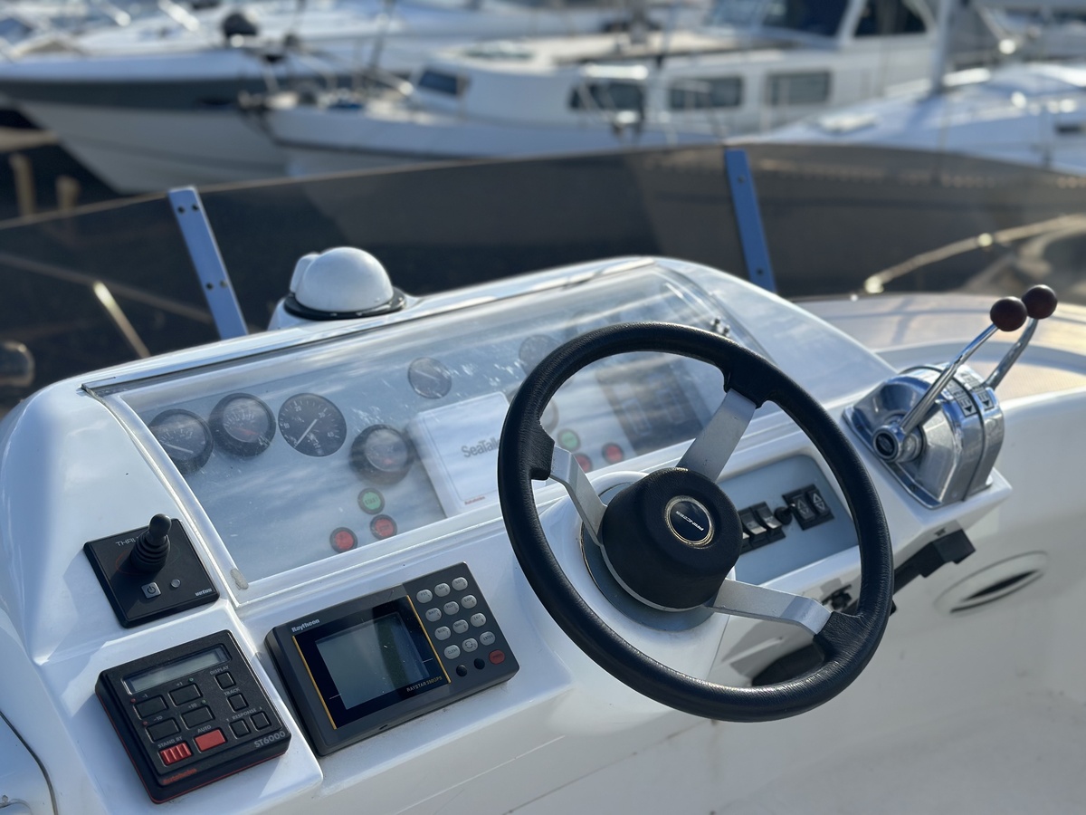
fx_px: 1506
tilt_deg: -20.1
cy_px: 408
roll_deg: -0.1
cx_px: 543
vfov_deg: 30.3
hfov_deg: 39.7
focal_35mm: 48
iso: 100
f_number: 1.78
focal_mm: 6.86
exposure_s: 1/3597
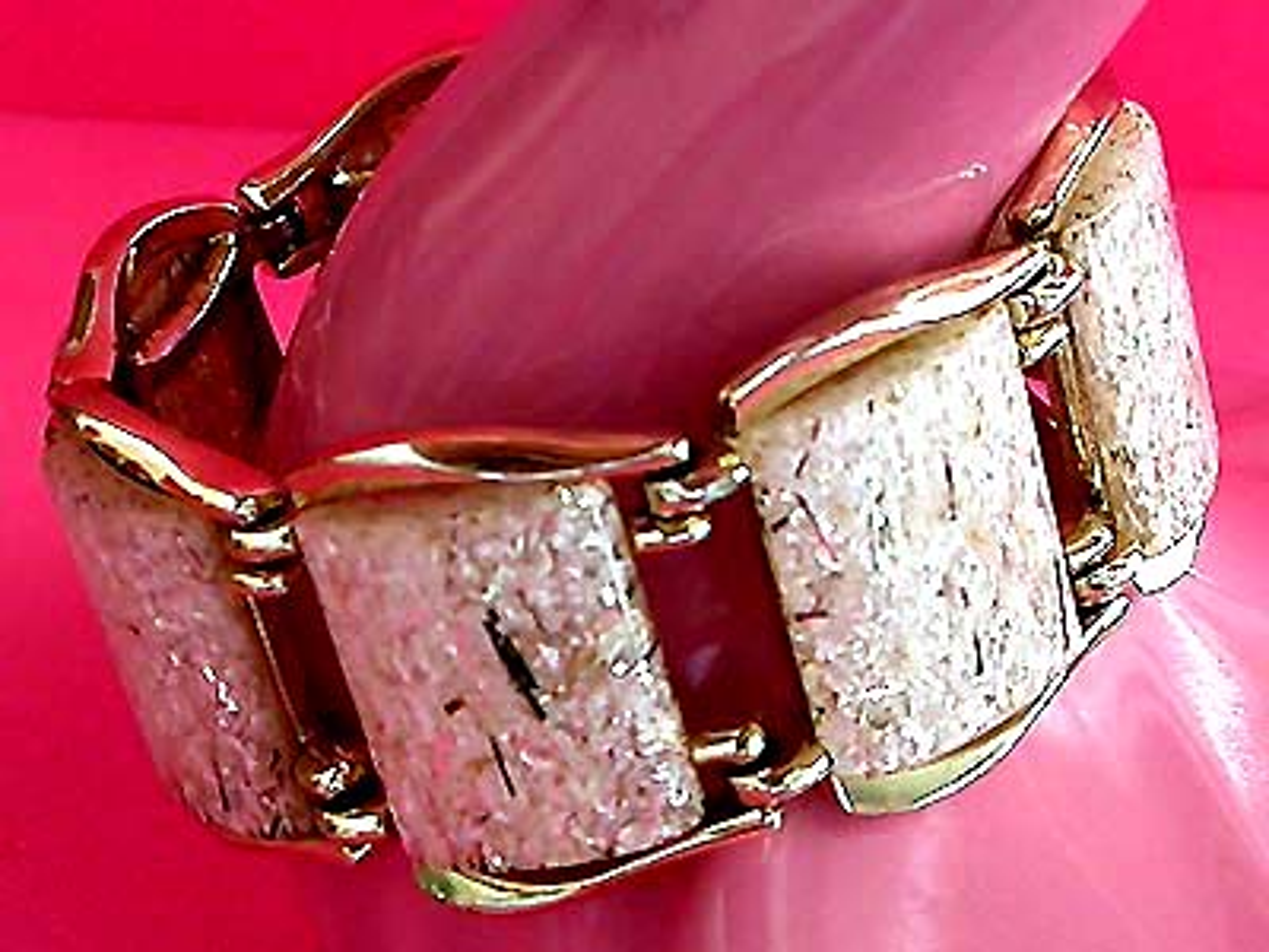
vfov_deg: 37.7
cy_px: 476
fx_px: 1393
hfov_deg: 49.0
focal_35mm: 38
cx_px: 634
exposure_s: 1/33.2
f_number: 3
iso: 100
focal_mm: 7.85
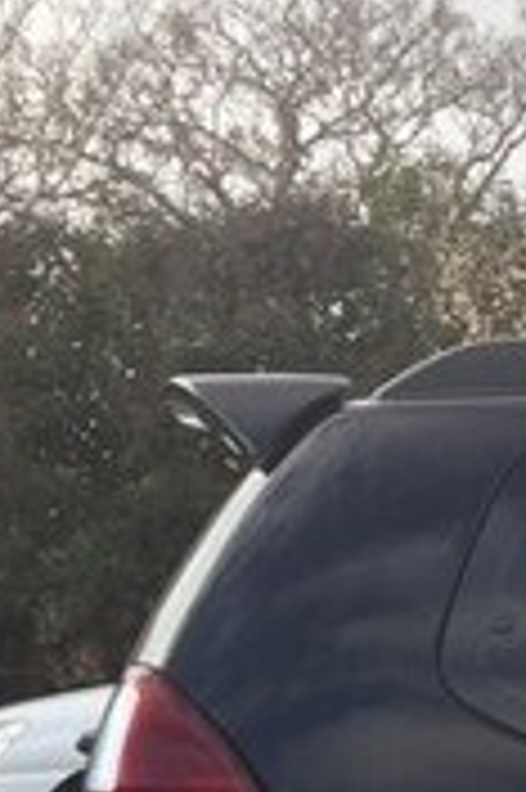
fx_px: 2481
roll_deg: +0.1
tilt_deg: -2.7
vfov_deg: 17.7
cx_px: 1421
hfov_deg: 10.0
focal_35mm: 113
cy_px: 790
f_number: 2.2
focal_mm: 4.15
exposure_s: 1/933
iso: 32
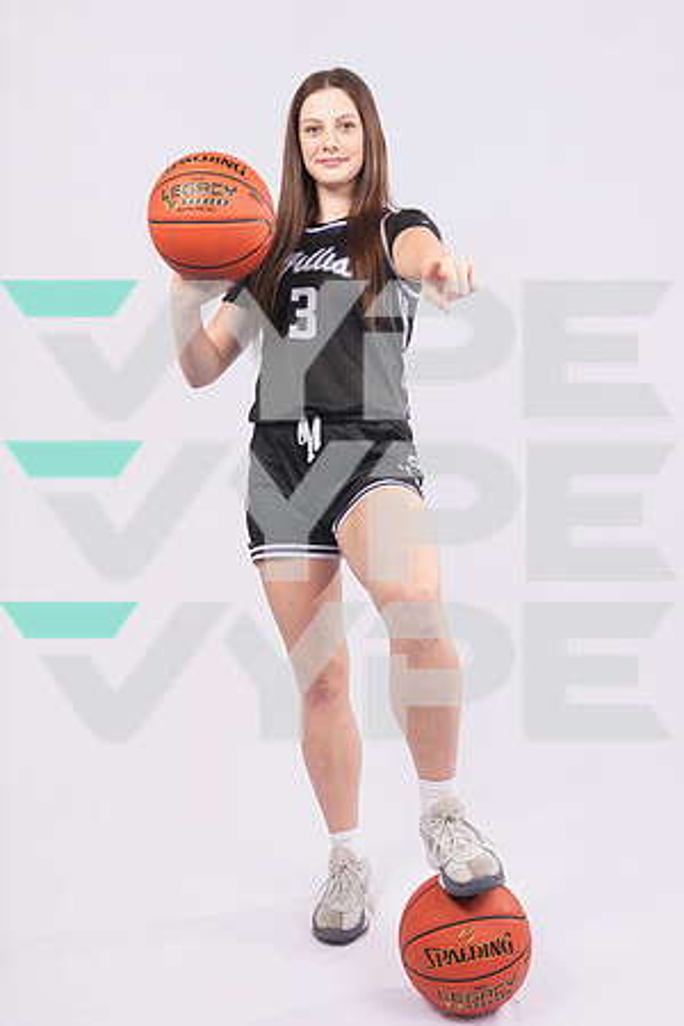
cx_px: 342
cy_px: 513
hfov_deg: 34.2
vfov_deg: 49.6
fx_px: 1111
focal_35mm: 39
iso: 160
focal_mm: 39
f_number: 7.1
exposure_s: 1/200
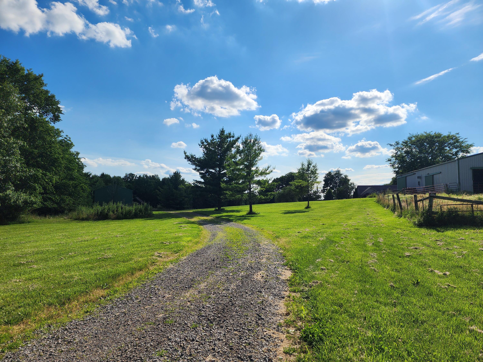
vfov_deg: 58.9
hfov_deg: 73.9
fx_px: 321
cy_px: 181
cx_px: 242
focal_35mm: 23
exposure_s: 1/2463
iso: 12
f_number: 1.8
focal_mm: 6.4
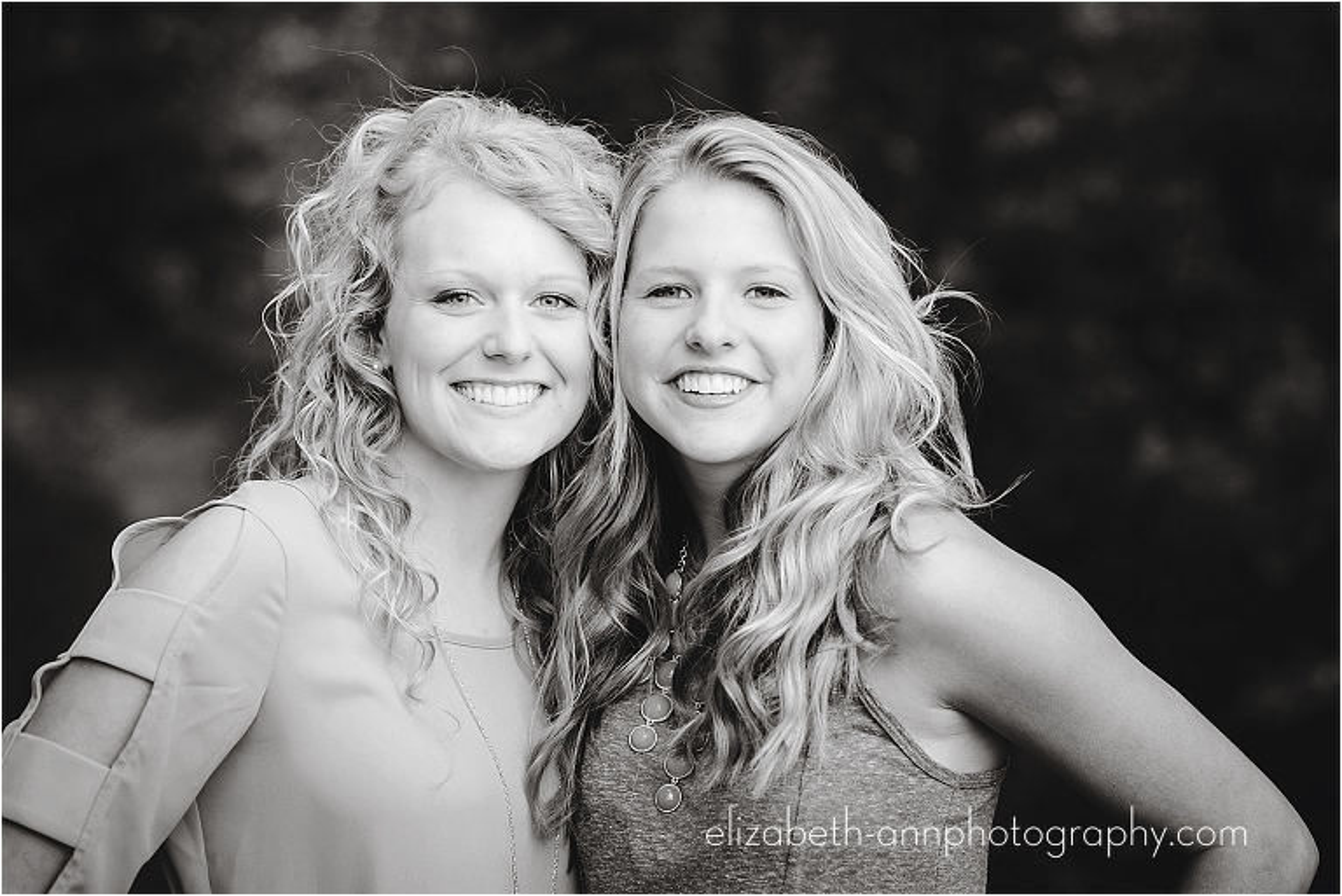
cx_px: 671
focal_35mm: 85
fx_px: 3170
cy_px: 448
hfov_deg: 23.9
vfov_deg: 16.1
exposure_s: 1/250
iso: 200
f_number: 3.2
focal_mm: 85
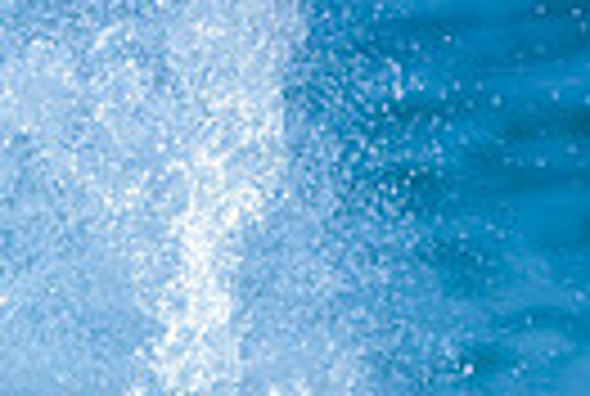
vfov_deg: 0.4
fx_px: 57984
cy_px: 713
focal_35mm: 3530
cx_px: -333
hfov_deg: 0.6
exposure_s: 1/2500
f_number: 6.3
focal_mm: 800
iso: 400
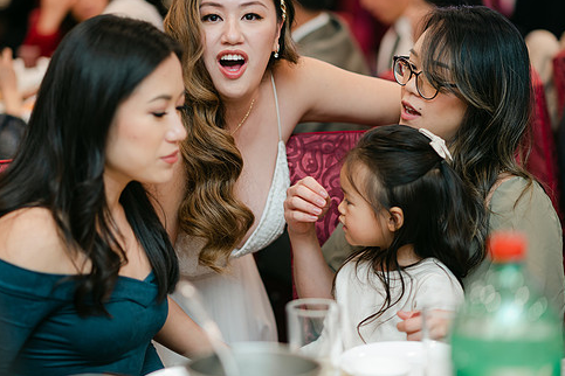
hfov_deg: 20.0
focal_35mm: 102
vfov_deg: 13.4
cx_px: 233
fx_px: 1601
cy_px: 174
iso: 320
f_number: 2
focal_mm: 85
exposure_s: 1/125
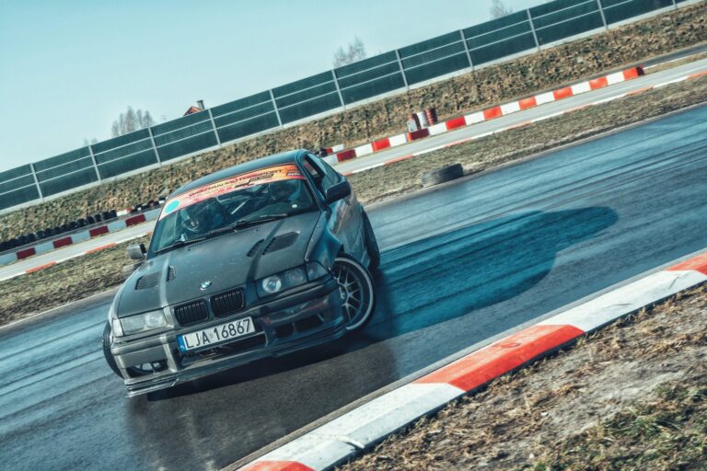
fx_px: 972
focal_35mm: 50
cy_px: 236
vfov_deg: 27.3
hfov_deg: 40.0
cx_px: 354
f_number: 4
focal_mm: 33
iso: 160
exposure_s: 1/1250
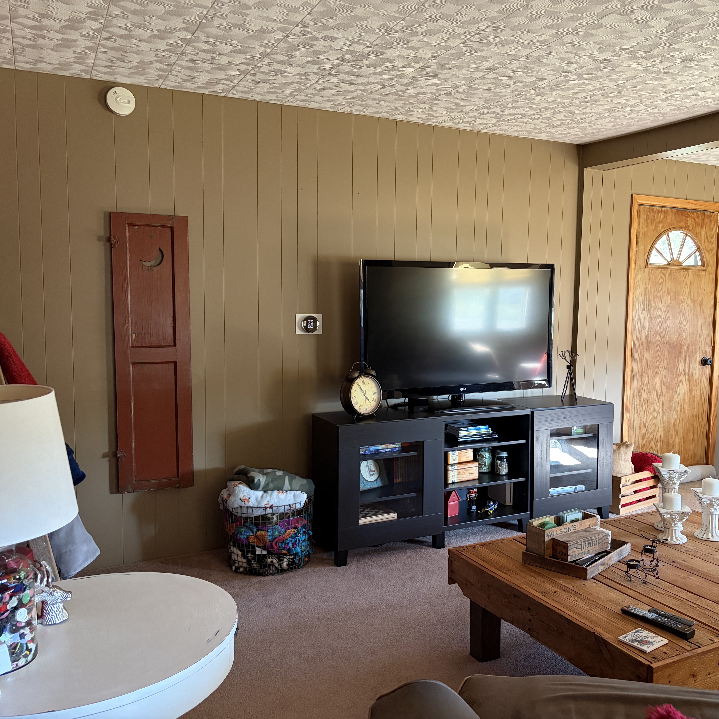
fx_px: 728
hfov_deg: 52.1
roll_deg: -0.5
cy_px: 356
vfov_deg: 52.5
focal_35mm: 31
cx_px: 438
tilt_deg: -4.0
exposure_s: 1/60
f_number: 1.6
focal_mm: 5.96
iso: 320
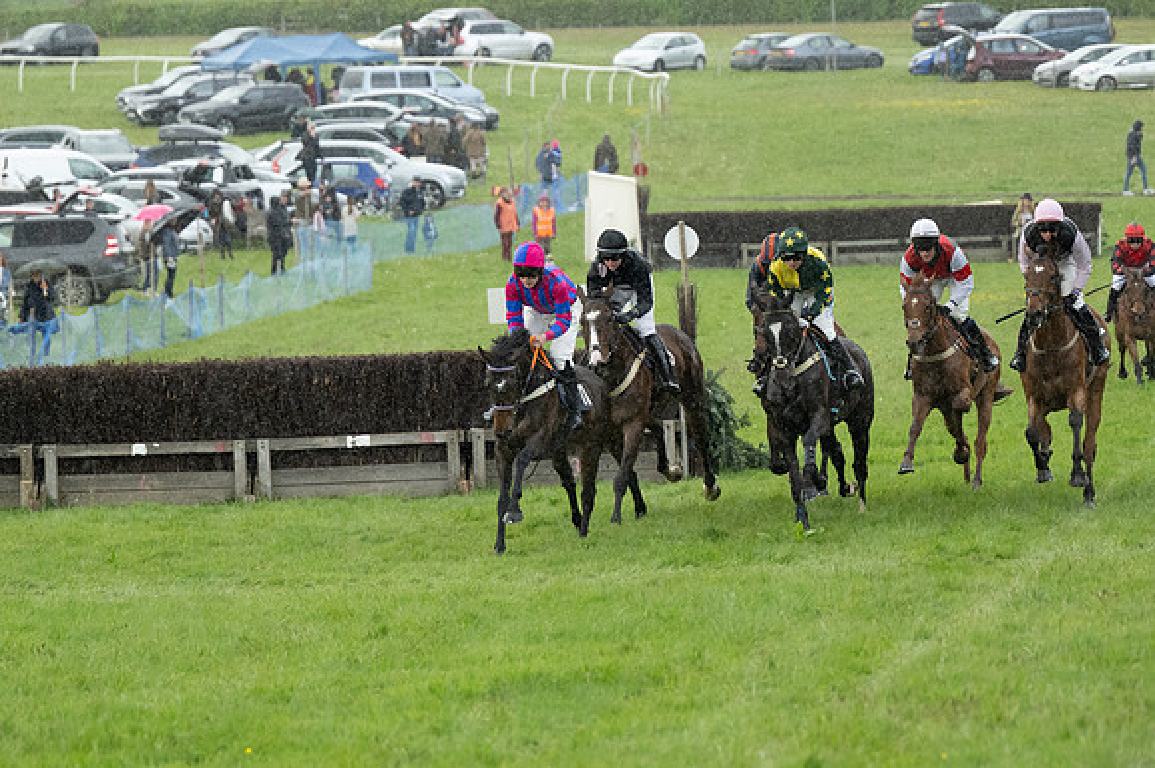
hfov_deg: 8.3
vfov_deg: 5.6
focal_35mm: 247
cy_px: 384
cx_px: 578
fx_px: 7920
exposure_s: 1/800
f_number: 4
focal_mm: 165
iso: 2000
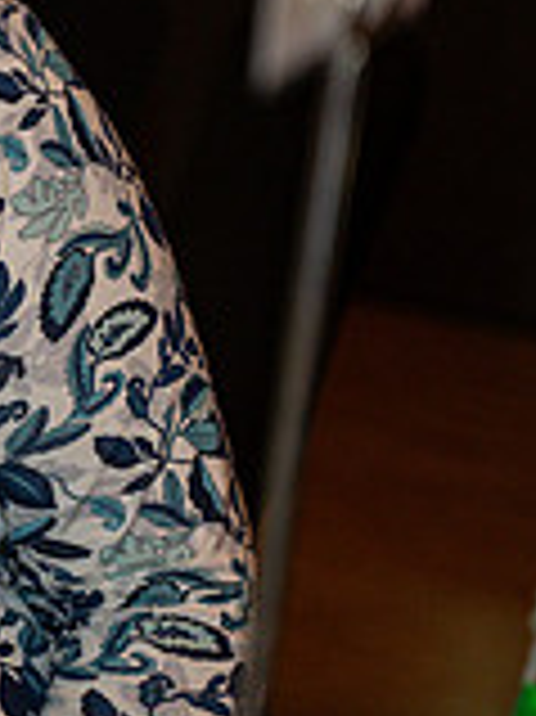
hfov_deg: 6.4
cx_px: -626
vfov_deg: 8.8
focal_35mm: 225
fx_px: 4651
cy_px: 92
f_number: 3.2
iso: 500
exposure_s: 1/125
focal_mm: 64
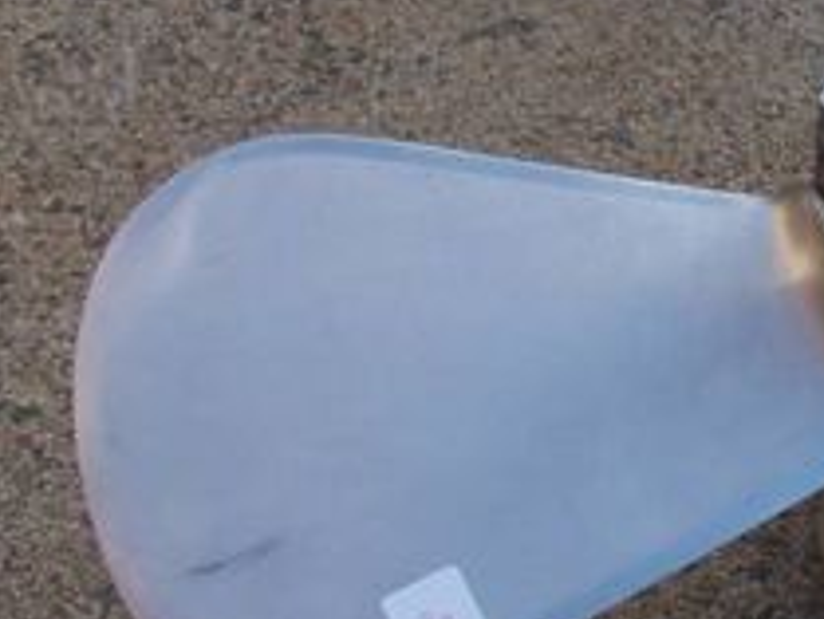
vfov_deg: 21.9
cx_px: 970
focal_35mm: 67
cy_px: 377
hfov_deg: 26.1
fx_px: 1596
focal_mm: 4
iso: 80
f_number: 2.7
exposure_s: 1/200
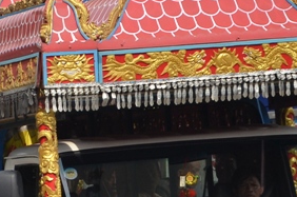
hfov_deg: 5.4
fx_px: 3138
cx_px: -184
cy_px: 255
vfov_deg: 3.6
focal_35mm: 381
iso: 250
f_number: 7.1
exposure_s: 1/800
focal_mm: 70
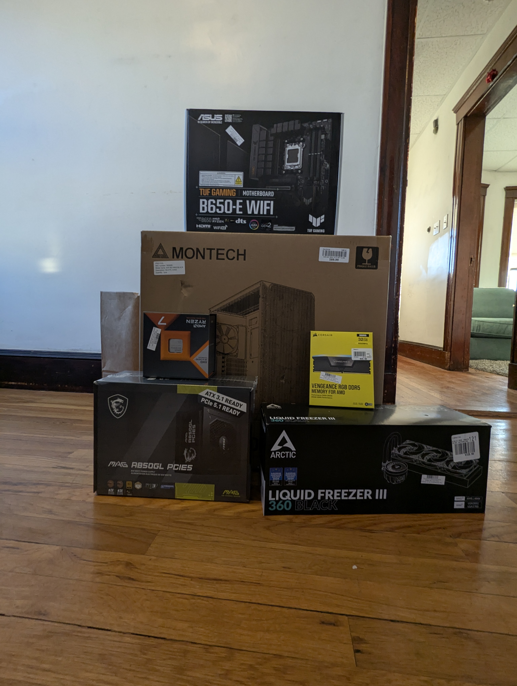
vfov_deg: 94.4
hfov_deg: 78.2
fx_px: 318
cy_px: 343
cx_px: 258
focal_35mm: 16
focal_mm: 2.35
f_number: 2.2
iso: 111
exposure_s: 1/40
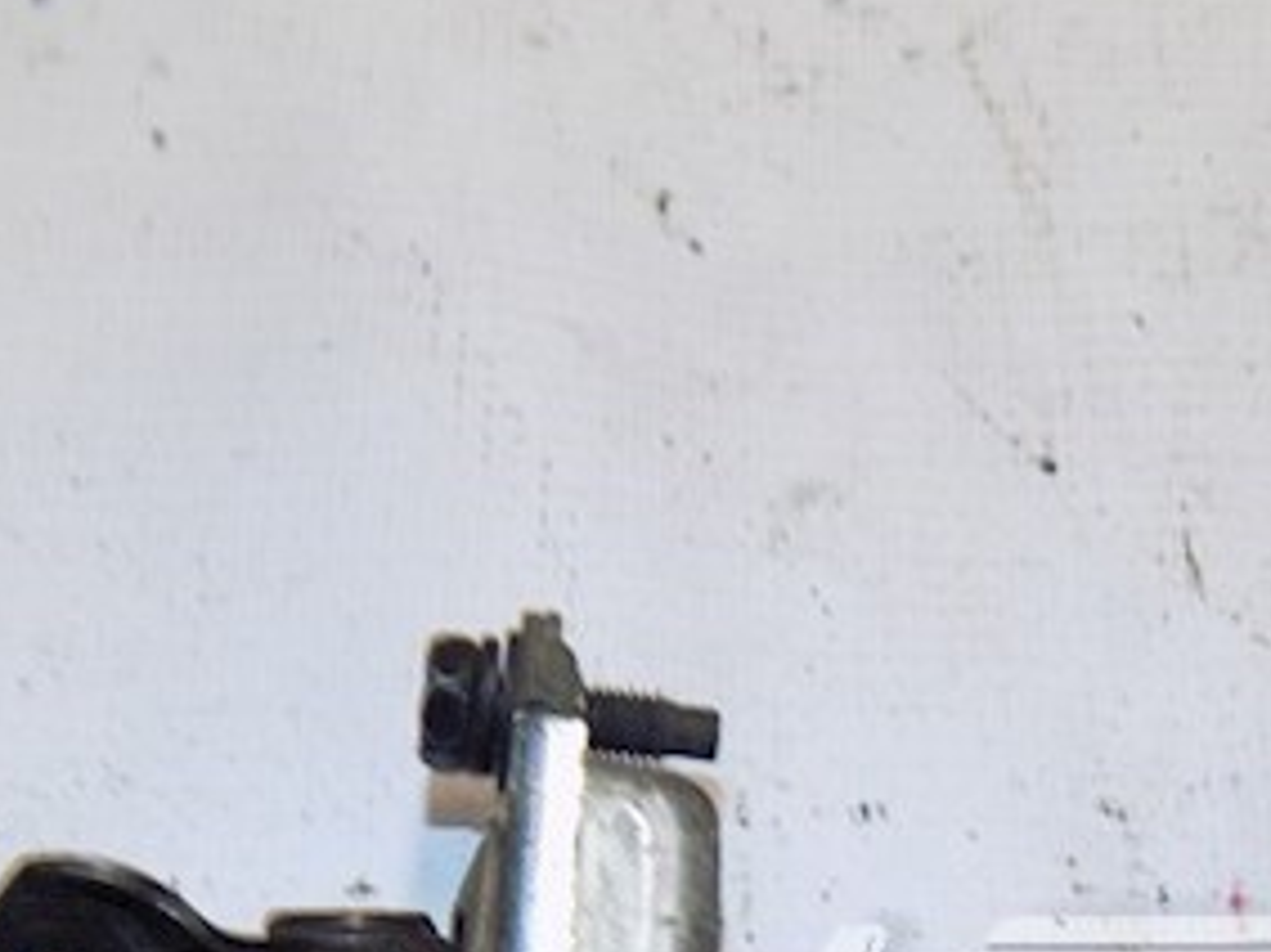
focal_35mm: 52
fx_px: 1908
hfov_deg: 36.3
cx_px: 876
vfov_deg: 25.9
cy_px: 1051
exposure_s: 1/30
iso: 100
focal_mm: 4
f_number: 3.1
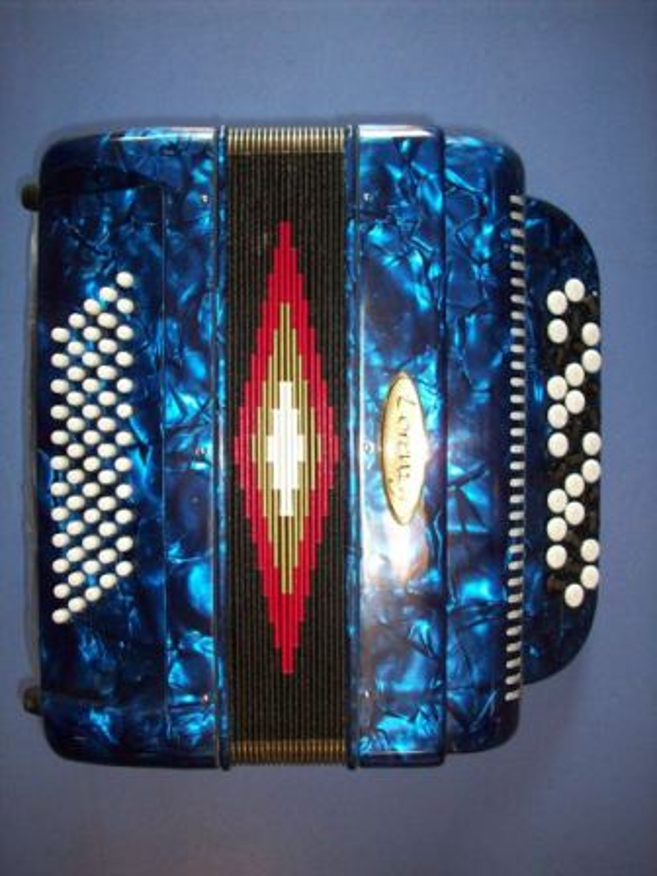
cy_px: 438
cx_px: 328
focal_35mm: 37
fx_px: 936
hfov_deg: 38.7
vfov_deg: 50.1
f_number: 2.8
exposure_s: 1/64
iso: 160
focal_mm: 6.2
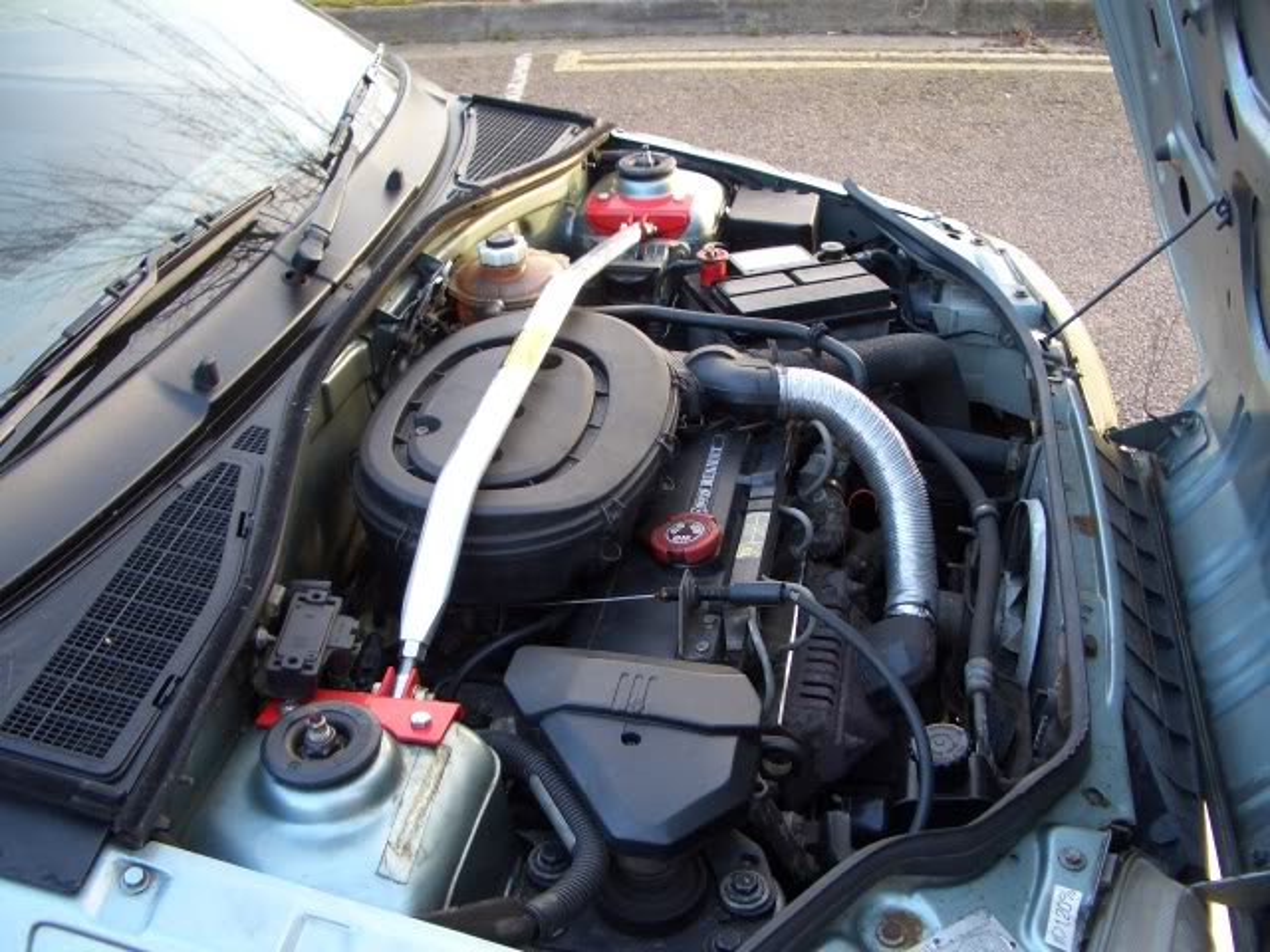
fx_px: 1284
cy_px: 476
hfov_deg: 52.6
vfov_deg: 40.7
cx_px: 635
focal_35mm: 35
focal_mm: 5.8
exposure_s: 1/80
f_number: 2.6
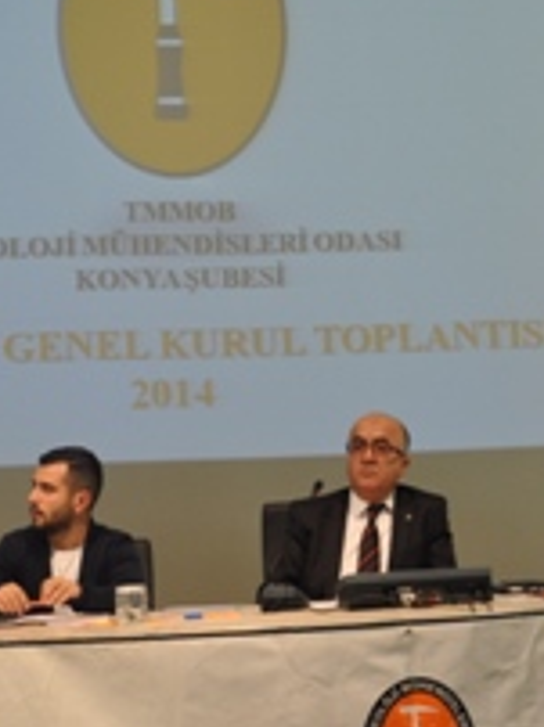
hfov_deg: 22.9
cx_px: 313
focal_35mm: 64
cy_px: 428
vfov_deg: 30.2
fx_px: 1344
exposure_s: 1/60
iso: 400
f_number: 4
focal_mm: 20
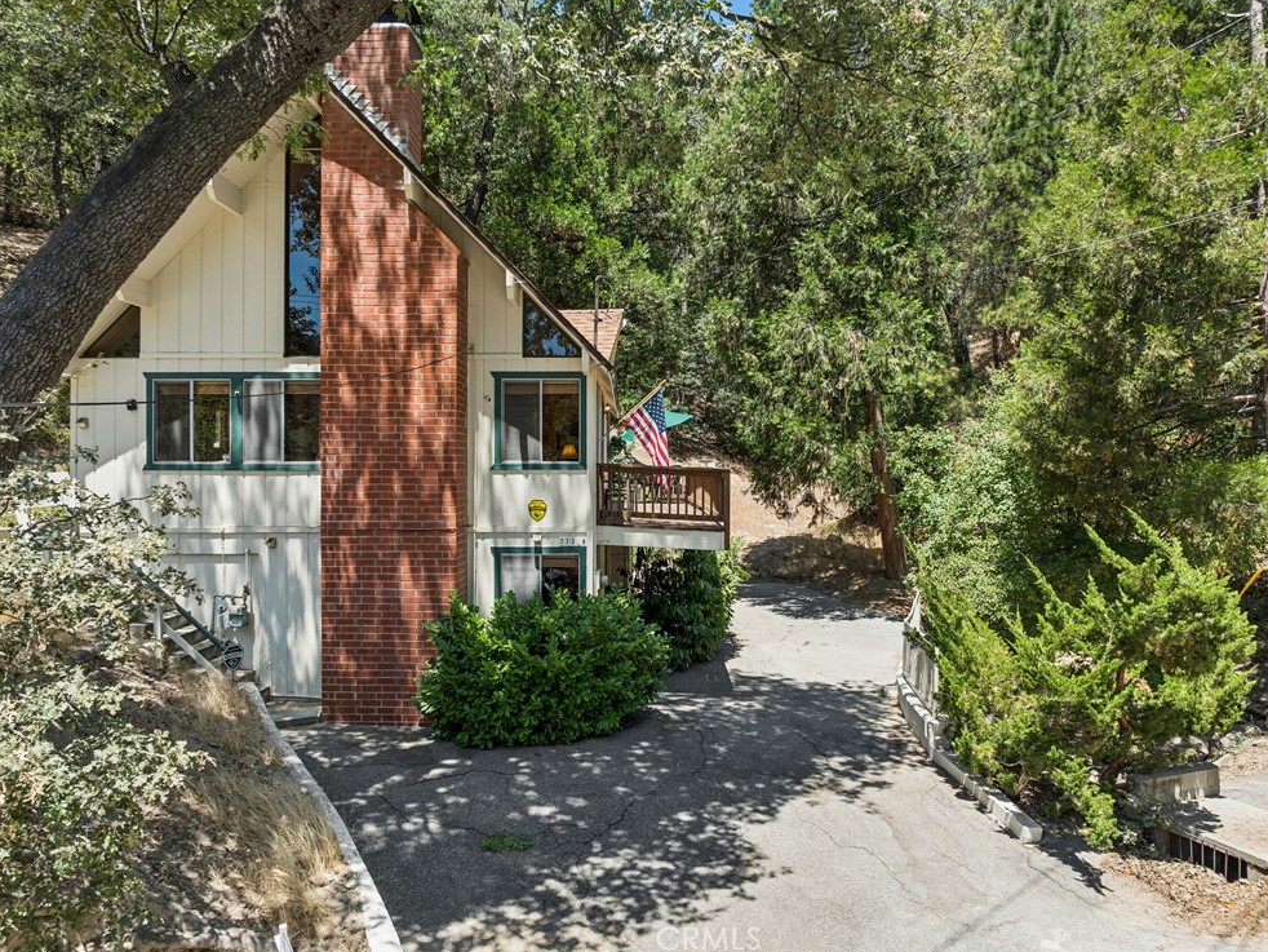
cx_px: 638
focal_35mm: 25
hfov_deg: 69.4
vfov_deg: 54.9
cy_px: 462
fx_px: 916
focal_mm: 12.3
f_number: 2.8
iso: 120
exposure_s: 1/1250
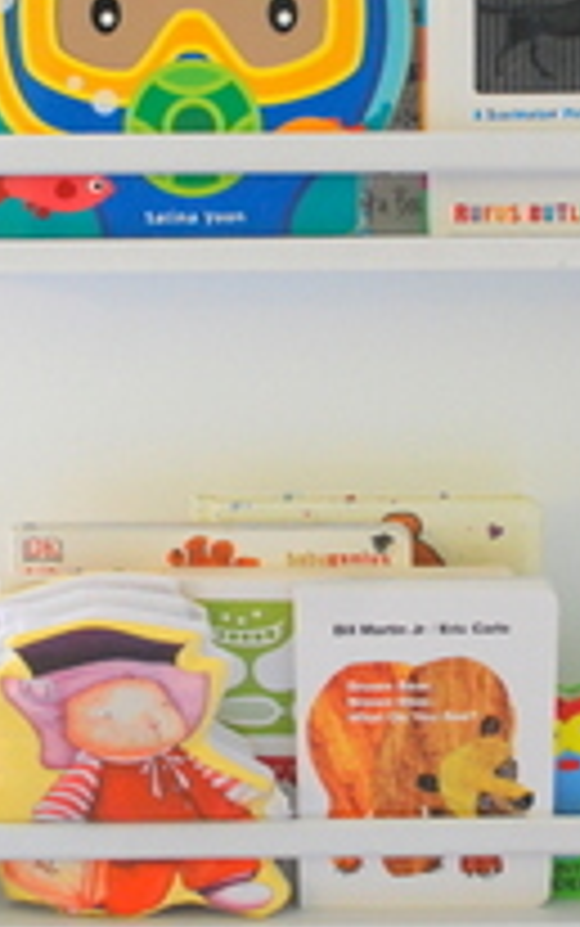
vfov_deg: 23.2
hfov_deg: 14.7
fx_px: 2248
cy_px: 315
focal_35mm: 89
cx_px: 297
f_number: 3.8
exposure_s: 1/30
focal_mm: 20
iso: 360
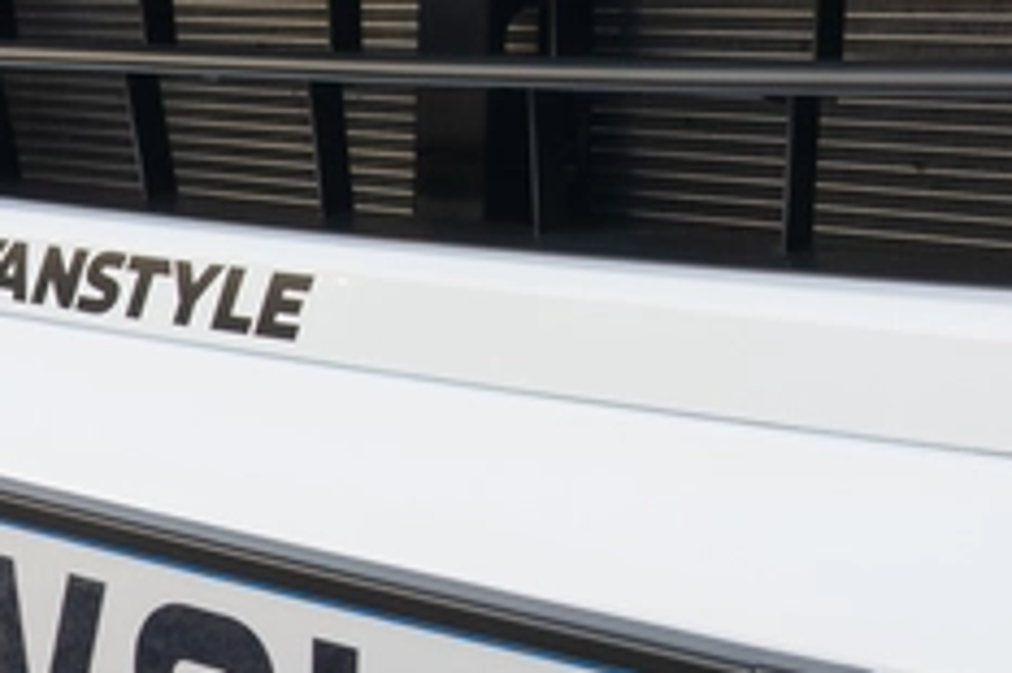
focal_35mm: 66
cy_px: -72
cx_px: 504
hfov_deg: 30.5
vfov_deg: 19.7
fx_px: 1854
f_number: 10
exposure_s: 1/40
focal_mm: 24
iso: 500
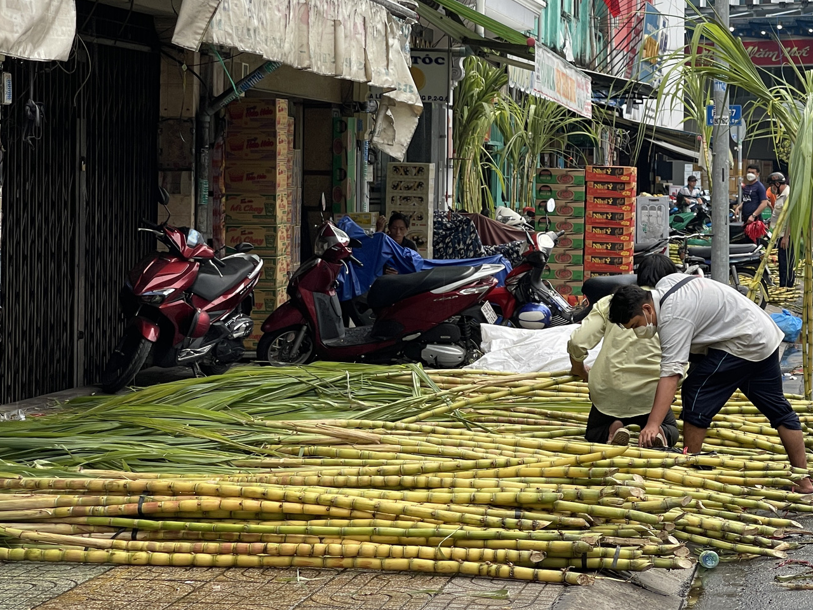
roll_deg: +0.0
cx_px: 577
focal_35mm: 100
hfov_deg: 19.5
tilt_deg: +0.1
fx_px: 2349
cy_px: 154
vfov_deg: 14.7
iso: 25
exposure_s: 1/122
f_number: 2.2
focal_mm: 7.5
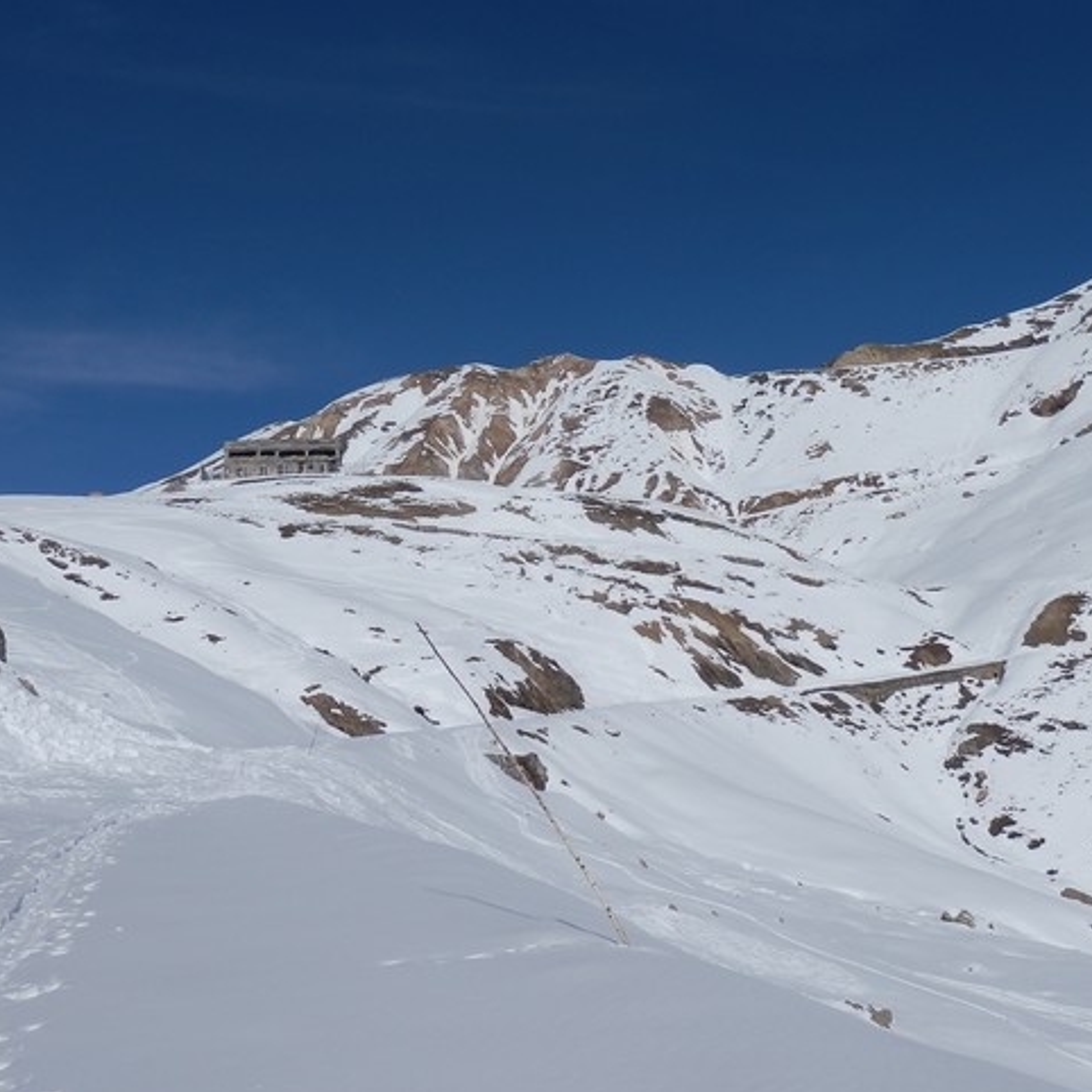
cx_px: 702
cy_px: 433
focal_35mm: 39
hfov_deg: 42.4
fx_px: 1392
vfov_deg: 42.6
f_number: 8.7
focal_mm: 4.5
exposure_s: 1/500
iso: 80
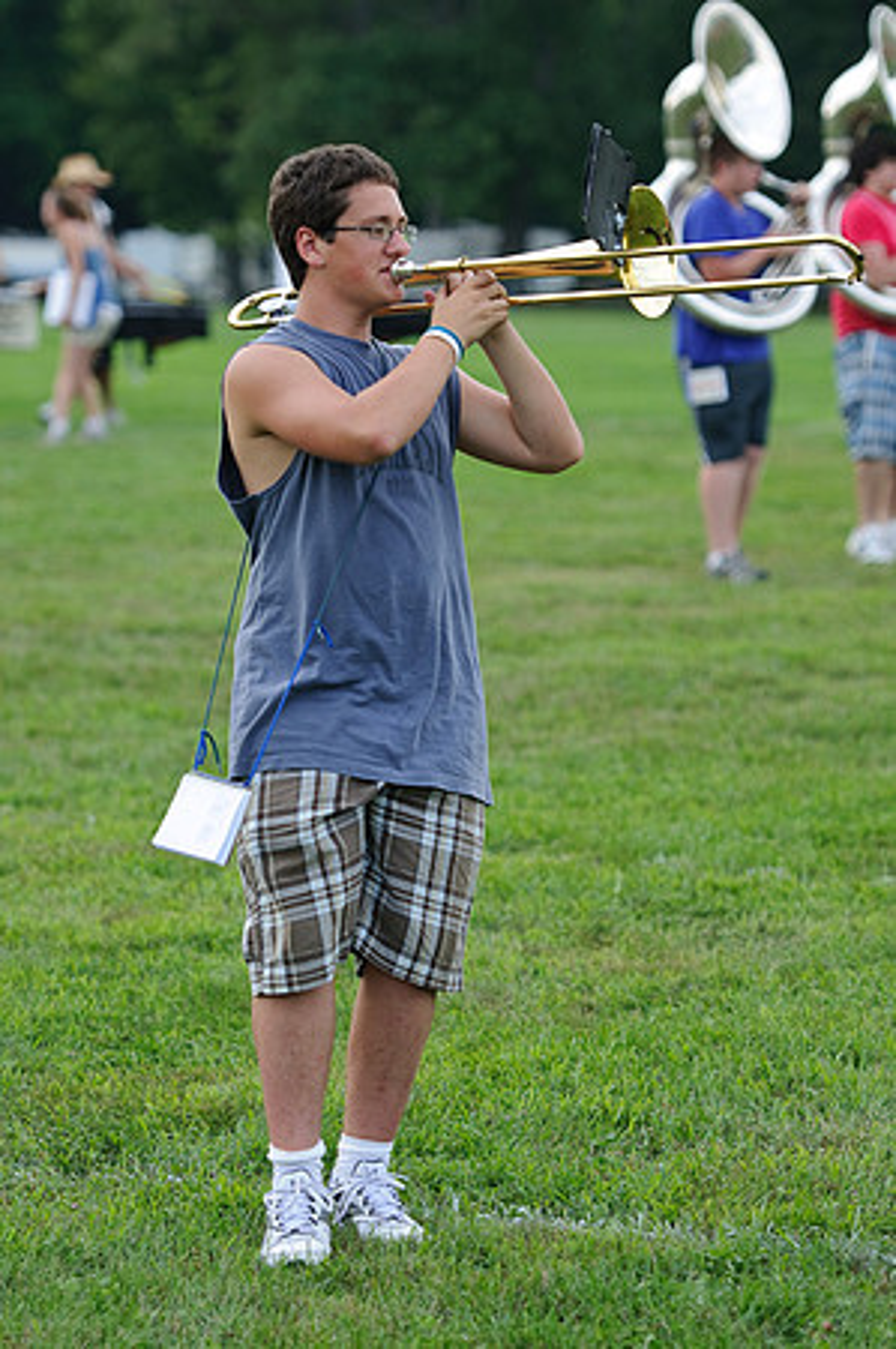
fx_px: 6174
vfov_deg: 12.5
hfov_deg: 8.3
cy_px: 674
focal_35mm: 165
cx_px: 448
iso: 200
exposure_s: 1/500
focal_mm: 110
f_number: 2.8
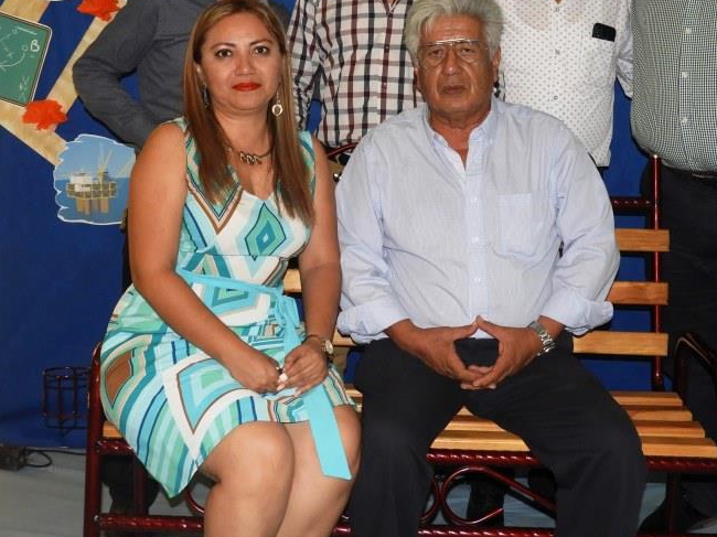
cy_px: 164
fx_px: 1077
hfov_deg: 36.8
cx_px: 373
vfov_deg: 27.8
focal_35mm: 52
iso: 200
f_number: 3.6
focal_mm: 5.9
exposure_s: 1/30
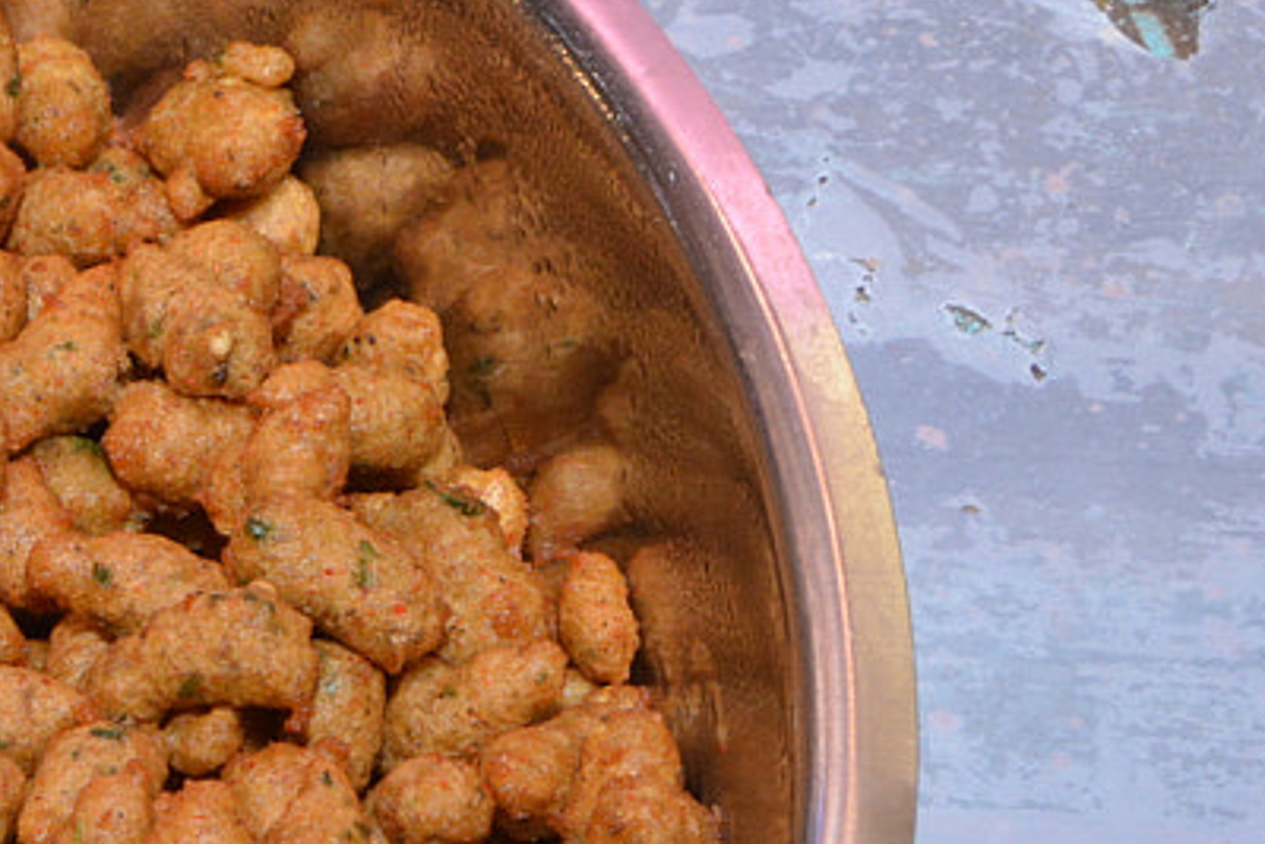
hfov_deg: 12.5
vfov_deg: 8.7
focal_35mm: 156
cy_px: 879
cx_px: -686
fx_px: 5483
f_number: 10
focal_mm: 26
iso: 640
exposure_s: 1/125
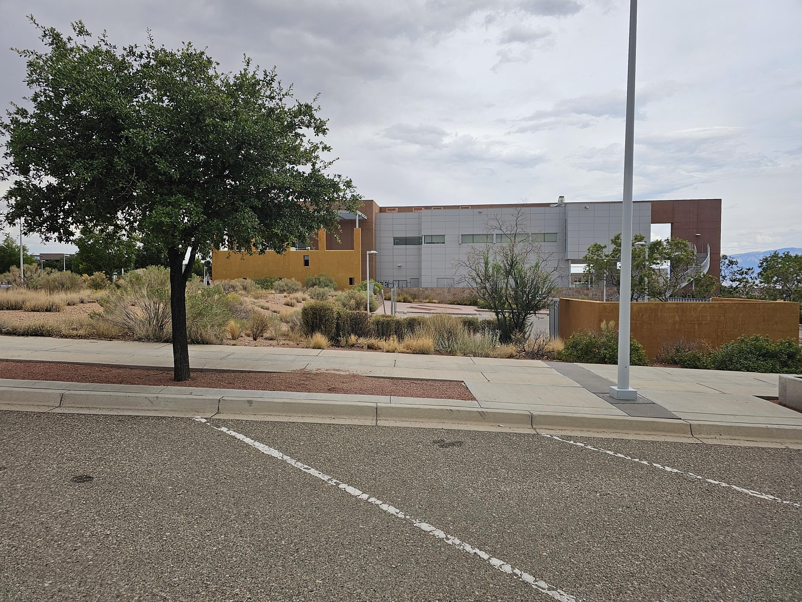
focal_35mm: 23
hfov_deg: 73.9
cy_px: 301
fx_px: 533
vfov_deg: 58.9
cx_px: 401
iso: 50
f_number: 1.7
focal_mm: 6.3
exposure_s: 1/2000
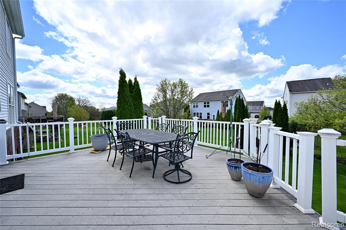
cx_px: 173
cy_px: 115
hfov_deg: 104.3
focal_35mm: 14
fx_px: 135
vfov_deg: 81.2
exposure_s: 1/200
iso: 100
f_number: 9
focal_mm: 14
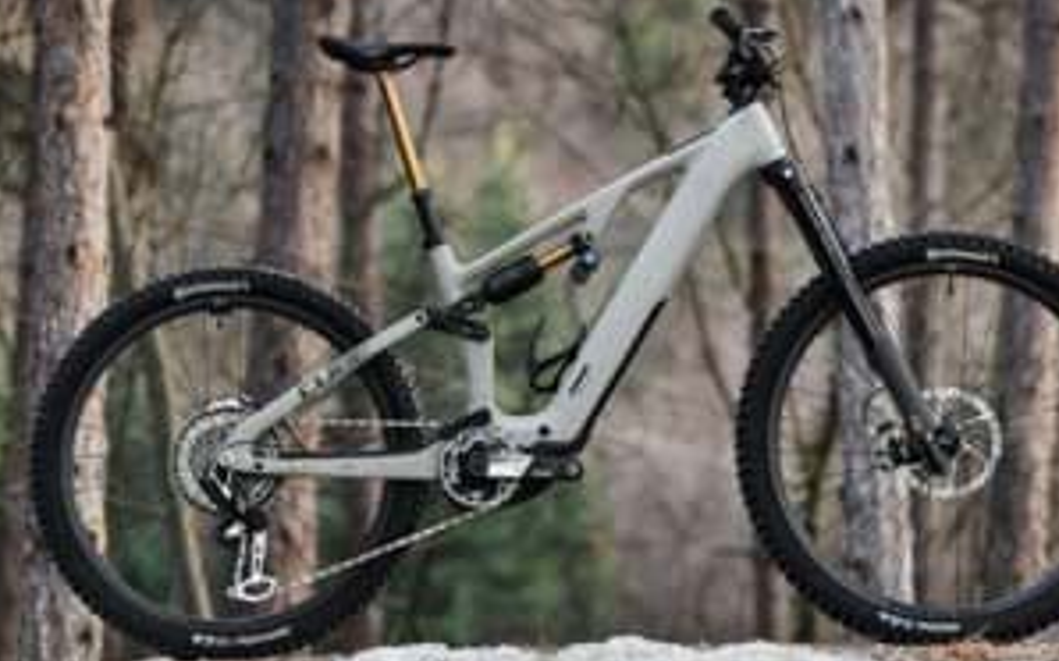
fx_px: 6866
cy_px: 245
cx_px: 657
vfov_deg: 5.5
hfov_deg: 8.8
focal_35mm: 238
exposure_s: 1/320
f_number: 2.8
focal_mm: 116
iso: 1600
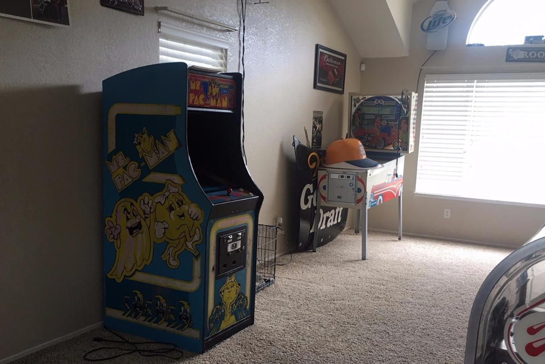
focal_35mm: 37
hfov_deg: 51.8
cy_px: 226
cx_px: 248
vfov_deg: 35.8
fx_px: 560
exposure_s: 1/15
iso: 25
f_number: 2.2
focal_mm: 4.15
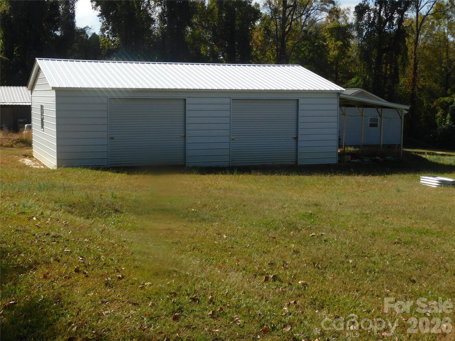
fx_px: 670
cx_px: 228
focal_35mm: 51
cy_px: 170
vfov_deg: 28.6
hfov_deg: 37.5
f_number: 3.8
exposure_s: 1/1250
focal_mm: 9
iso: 125
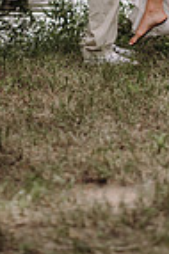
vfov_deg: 7.6
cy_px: -117
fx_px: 1892
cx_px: 144
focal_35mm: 268
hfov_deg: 5.1
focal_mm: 85
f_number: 2
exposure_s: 1/1600
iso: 200
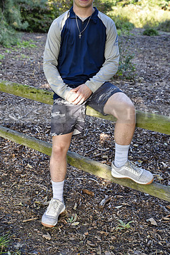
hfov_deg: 23.0
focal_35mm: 59
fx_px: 418
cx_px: 77
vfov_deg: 33.8
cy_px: 99
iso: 200
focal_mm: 48
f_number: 4.5
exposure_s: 1/80
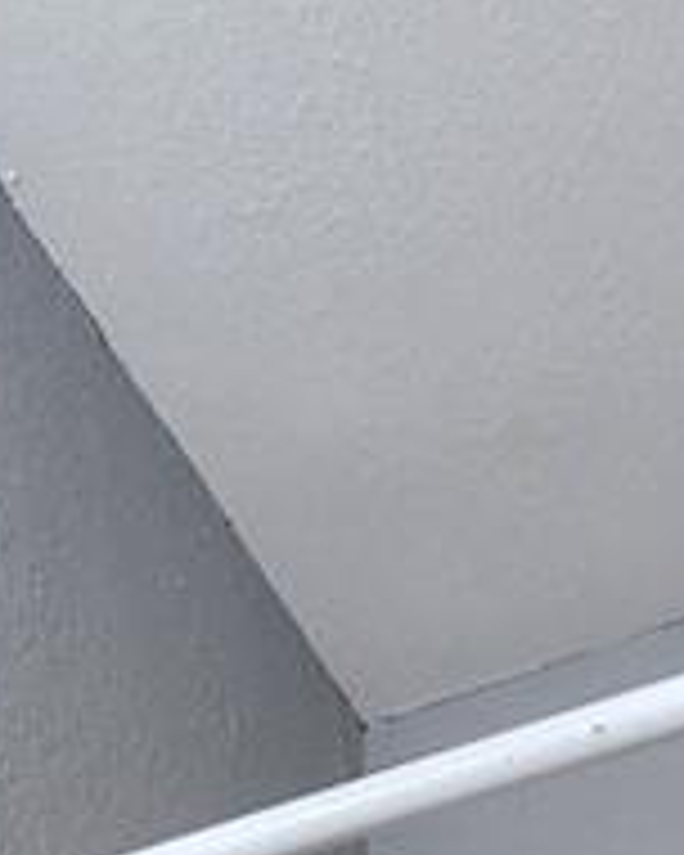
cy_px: 2542
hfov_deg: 19.2
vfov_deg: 11.7
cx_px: 378
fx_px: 2024
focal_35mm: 80
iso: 125
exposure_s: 1/60
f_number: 2.2
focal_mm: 2.2
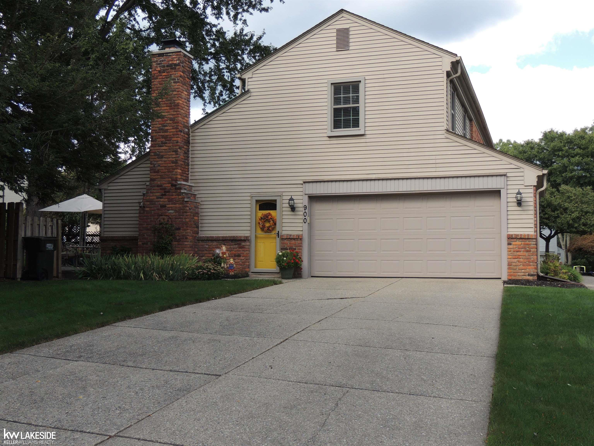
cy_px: 223
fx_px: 686
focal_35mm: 40
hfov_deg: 46.8
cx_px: 297
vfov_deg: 36.0
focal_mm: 7.1
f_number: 3.3
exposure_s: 1/400
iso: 100
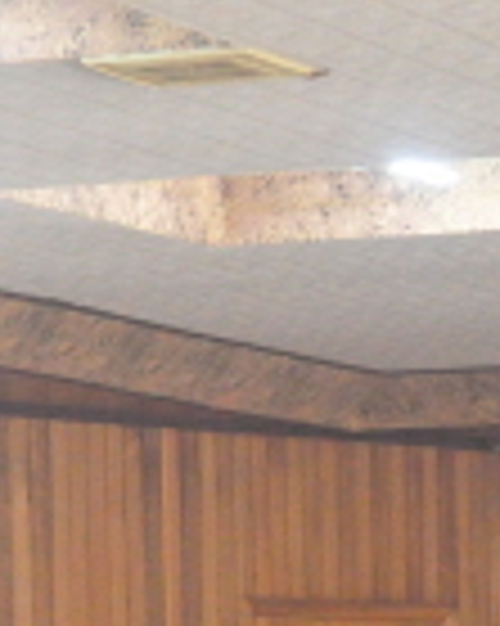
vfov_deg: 6.7
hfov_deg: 5.3
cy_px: 736
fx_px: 5278
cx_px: 1081
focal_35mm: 285
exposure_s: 1/200
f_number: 5.6
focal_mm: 44
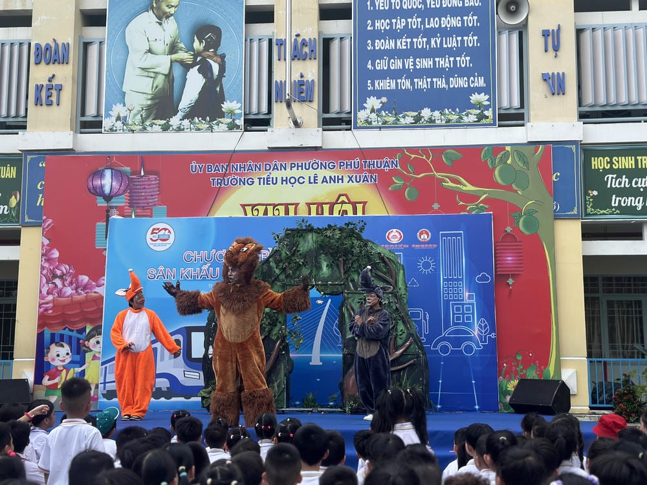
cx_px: 324
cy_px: 242
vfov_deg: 30.3
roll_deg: -0.2
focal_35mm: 48
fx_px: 897
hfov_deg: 39.7
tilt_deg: +8.0
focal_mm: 6.86
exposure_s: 1/1751
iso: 80
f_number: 1.78
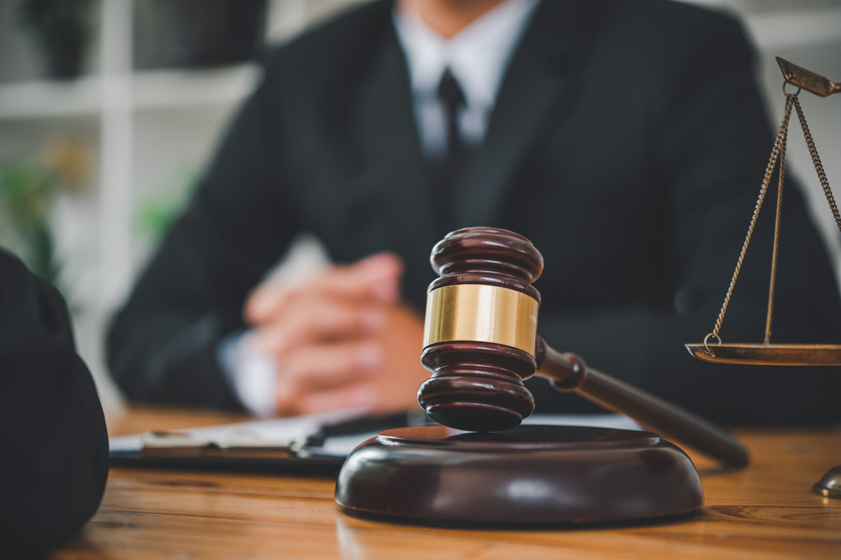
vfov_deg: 22.6
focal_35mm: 60
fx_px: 1401
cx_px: 420
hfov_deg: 33.4
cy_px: 280
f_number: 3
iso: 280
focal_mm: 60
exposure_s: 1/180
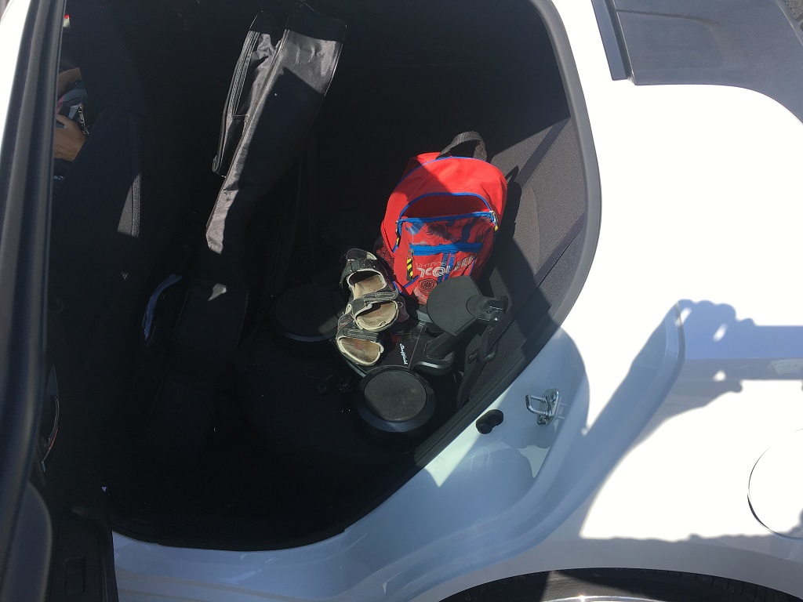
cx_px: 402
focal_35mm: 29
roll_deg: +0.8
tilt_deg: -40.8
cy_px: 301
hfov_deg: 61.7
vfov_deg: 48.2
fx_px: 673
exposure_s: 1/657
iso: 25
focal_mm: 4.15
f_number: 2.2
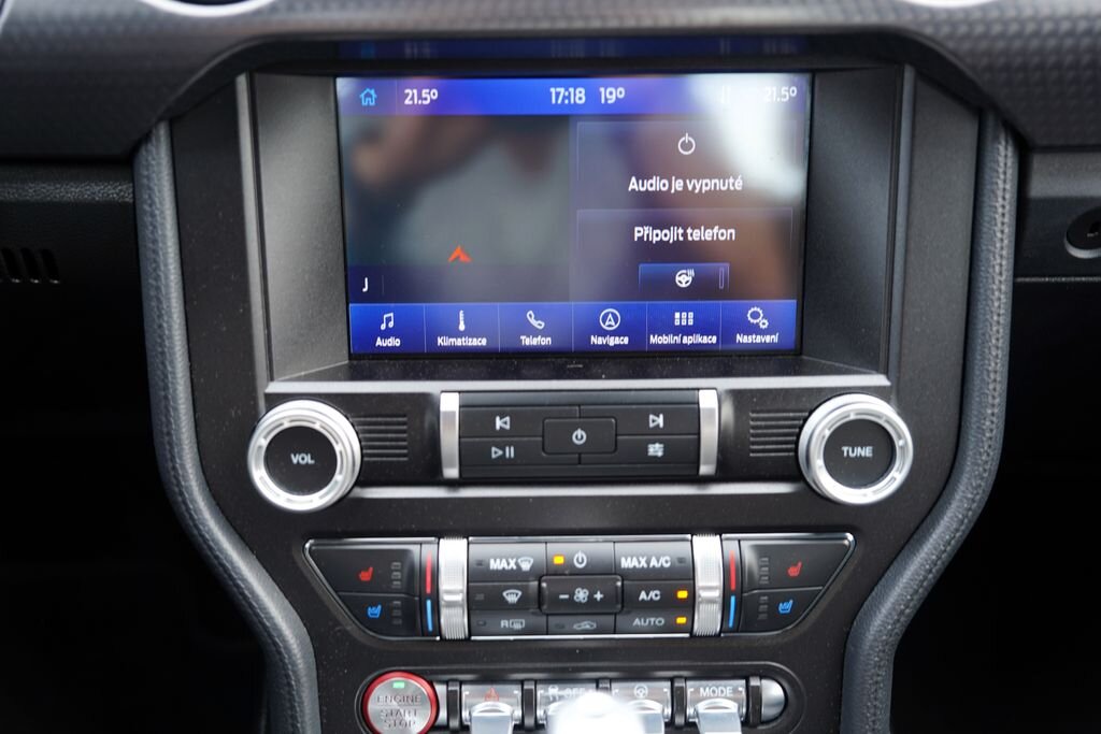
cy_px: 367
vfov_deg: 33.4
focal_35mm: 40
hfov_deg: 48.5
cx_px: 550
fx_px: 1223
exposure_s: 1/50
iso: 100
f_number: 2.8
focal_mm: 40
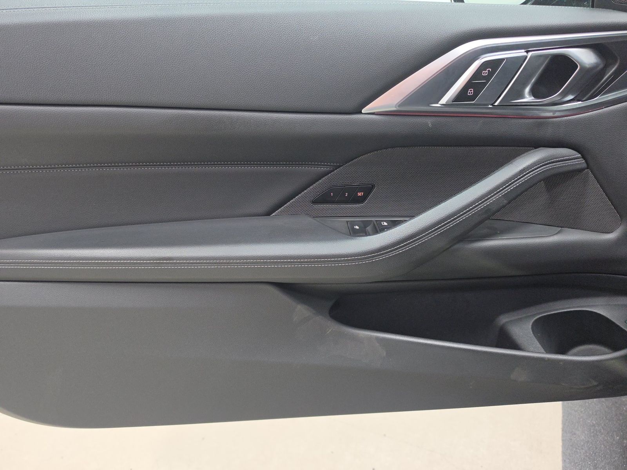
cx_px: 314
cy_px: 235
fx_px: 417
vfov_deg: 58.9
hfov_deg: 73.9
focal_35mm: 23
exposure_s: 1/59
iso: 207
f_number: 1.4
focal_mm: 6.5
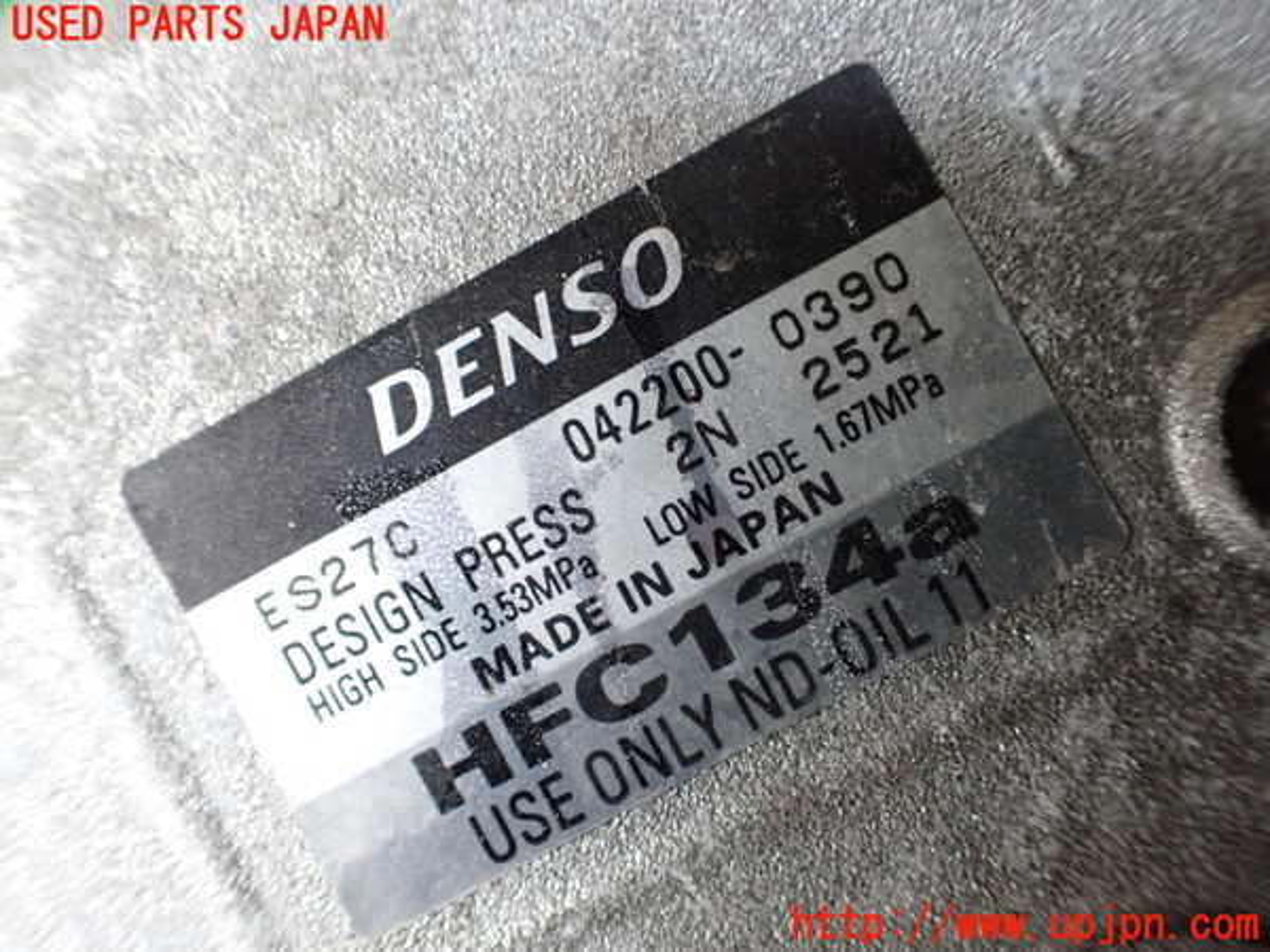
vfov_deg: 46.8
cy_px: 476
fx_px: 1101
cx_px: 635
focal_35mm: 30
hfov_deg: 60.0
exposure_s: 1/125
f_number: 2.3
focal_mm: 5.4
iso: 800
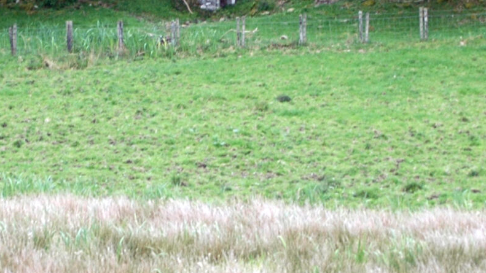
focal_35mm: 254
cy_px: -28
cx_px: 189
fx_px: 3273
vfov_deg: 4.8
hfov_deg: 8.5
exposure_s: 1/90
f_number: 5.6
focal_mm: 50
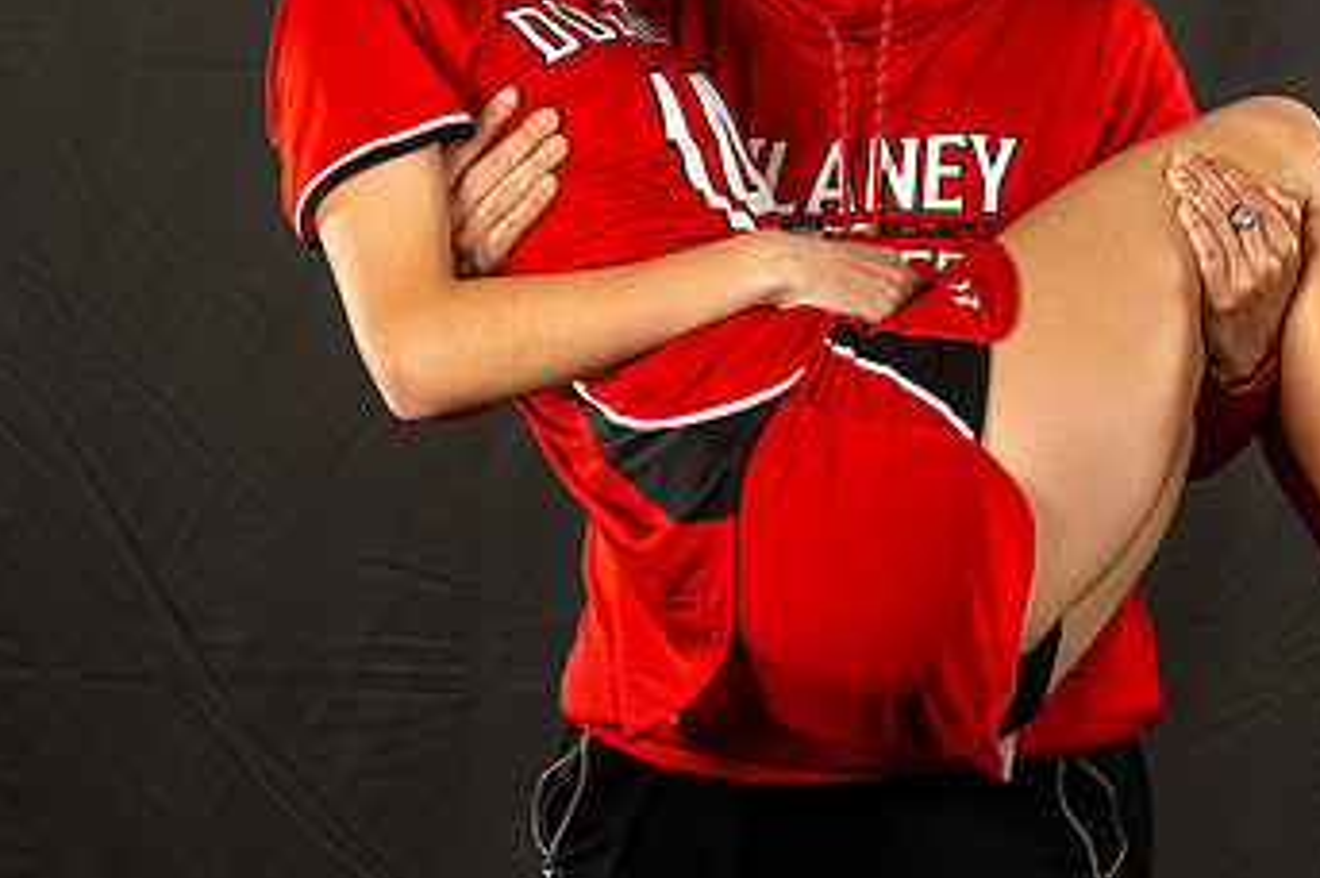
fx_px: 7692
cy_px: 114
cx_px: 1011
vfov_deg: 6.5
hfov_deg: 9.8
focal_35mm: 210
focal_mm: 91
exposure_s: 1/160
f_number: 6.3
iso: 160
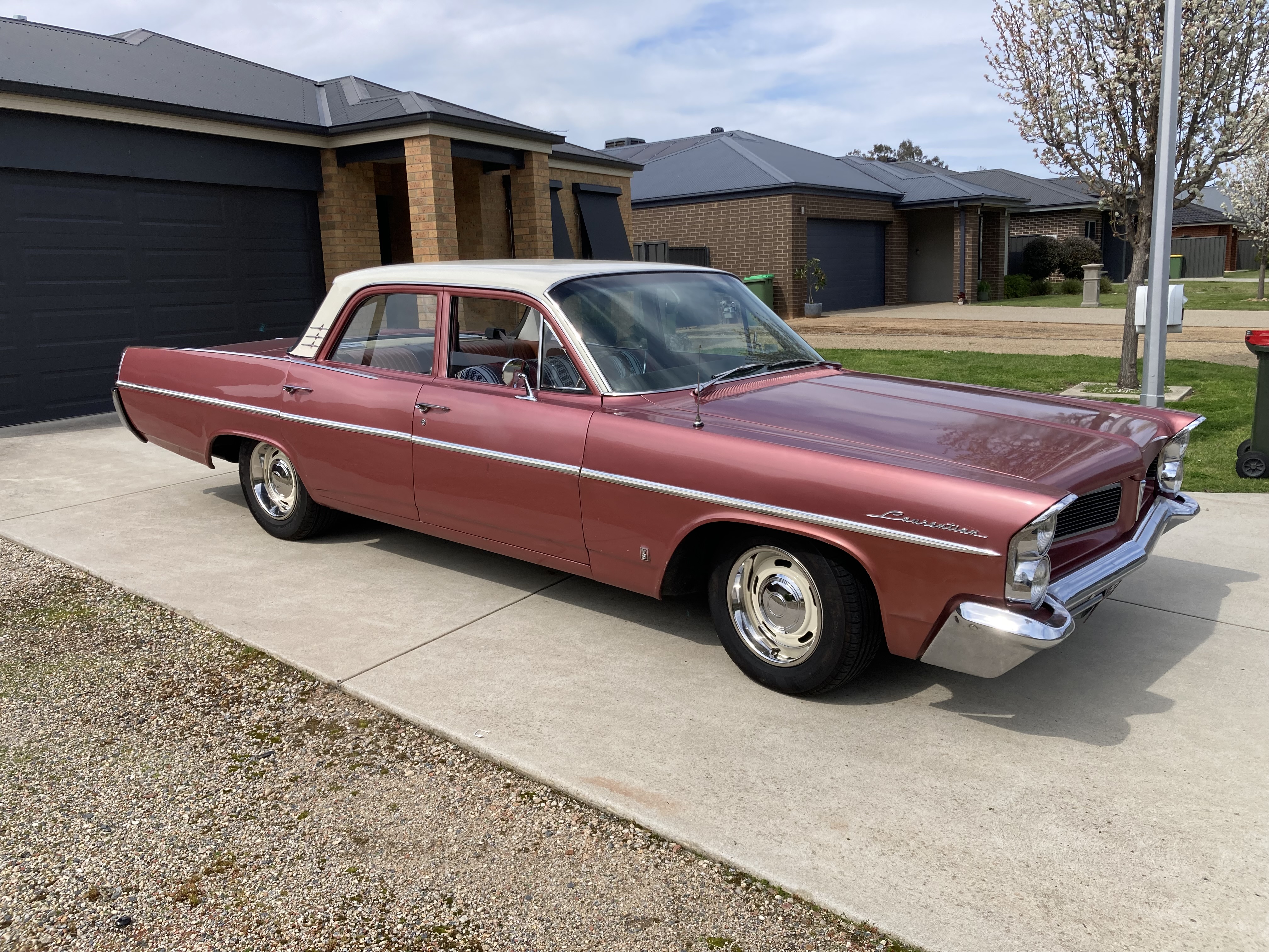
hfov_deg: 63.4
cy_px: 476
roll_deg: +1.2
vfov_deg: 49.7
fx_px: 1026
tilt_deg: -10.7
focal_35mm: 28
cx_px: 634
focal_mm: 3.99
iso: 20
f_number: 1.8
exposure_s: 1/1869
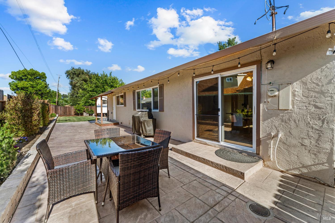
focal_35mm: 14
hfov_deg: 104.3
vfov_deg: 81.2
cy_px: 112
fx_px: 130
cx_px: 168
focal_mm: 14
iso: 100
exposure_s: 1/25
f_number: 7.1
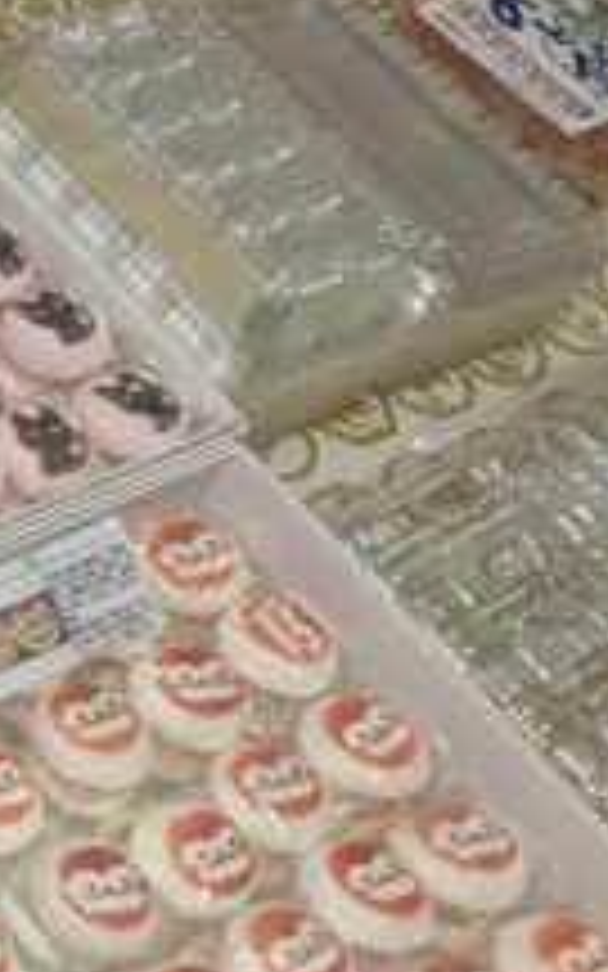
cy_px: 182
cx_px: -1135
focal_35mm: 88
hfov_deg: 10.8
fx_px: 2333
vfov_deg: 23.2
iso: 44
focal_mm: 1.83
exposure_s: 1/202
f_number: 2.2
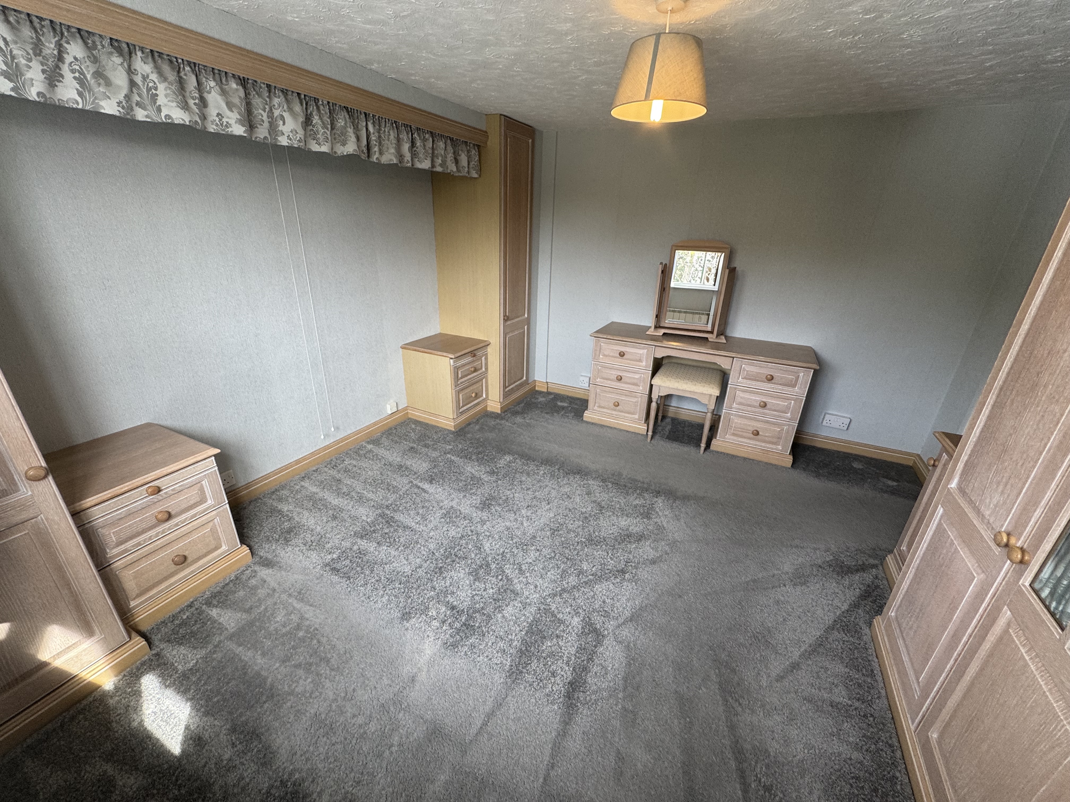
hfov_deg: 102.1
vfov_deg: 85.7
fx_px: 433
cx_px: 535
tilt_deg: -22.6
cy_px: 401
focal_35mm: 14
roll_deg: -1.4
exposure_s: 1/100
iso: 80
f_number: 2.2
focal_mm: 2.22
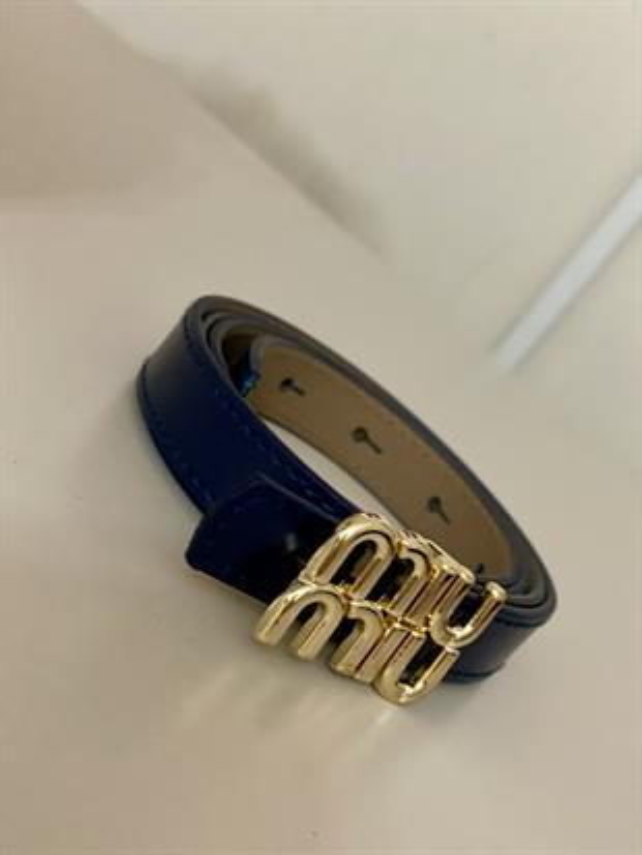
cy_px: 428
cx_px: 321
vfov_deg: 36.8
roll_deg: -40.9
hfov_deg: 28.0
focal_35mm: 52
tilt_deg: -15.4
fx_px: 1285
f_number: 2
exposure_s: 1/20
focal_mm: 6
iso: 500
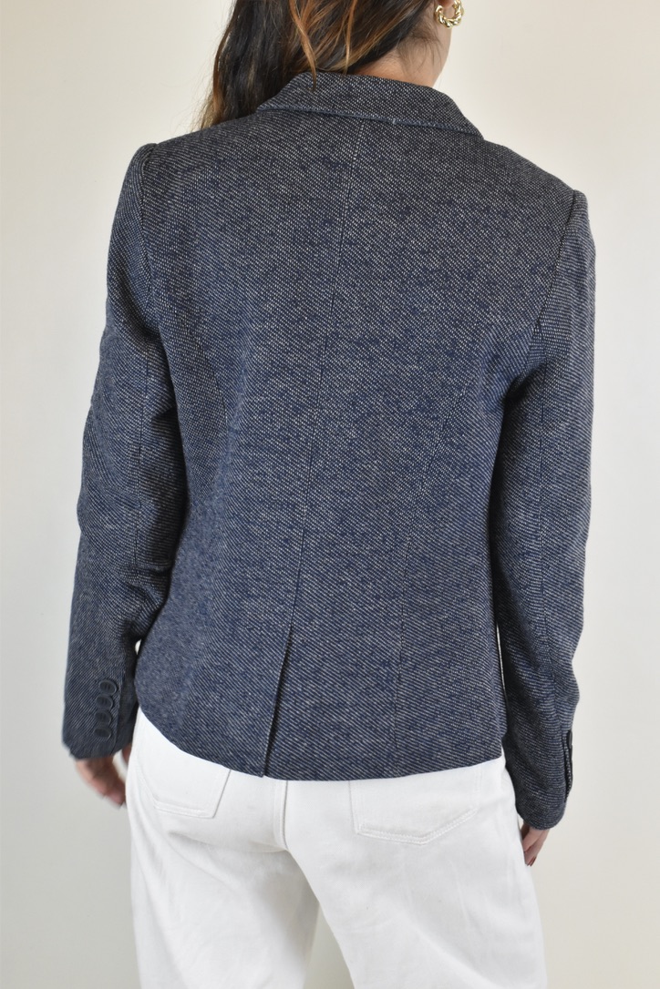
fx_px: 1402
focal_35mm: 51
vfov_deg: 38.9
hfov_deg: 26.5
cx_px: 330
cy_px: 494
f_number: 13
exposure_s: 1/40
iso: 1600
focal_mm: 34
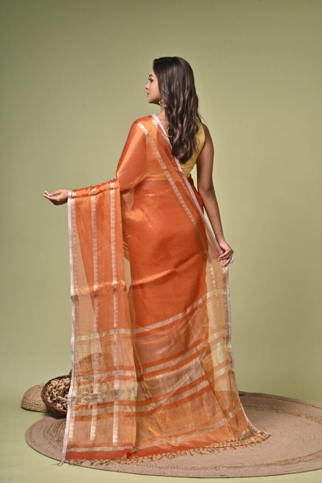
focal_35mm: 85
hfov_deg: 16.1
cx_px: 161
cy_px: 242
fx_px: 1140
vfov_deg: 23.9
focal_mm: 85
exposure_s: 1/160
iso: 400
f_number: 8
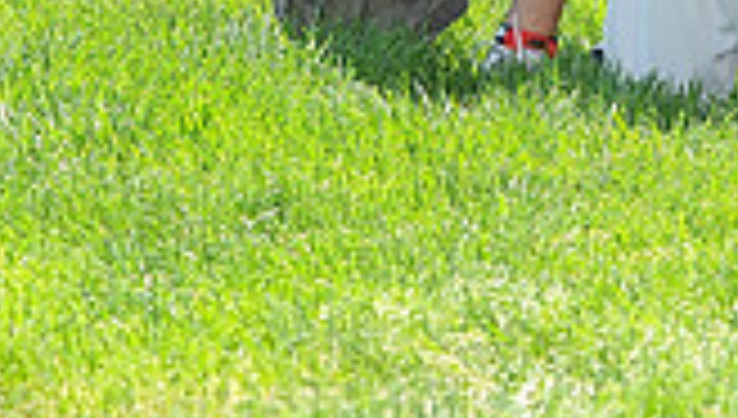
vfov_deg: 2.7
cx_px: 1179
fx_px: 8686
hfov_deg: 4.8
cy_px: -445
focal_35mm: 443
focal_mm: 120
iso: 200
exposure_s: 1/200
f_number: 7.1
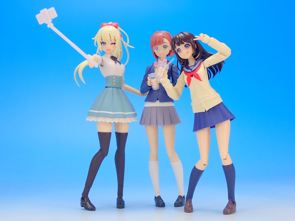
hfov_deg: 31.2
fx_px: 528
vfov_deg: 23.7
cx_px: 148
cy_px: 110
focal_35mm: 62
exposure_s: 1.6
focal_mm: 11.09
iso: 100
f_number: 14
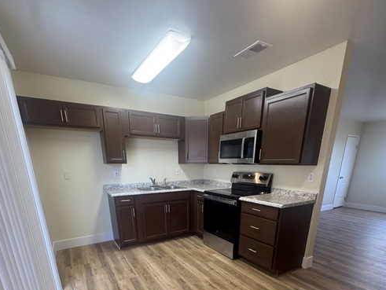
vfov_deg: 62.3
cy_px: 236
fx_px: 212
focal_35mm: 19
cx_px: 193
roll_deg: +0.9
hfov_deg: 84.6
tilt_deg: -19.7
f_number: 2.2
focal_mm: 2.22
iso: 160
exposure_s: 1/60
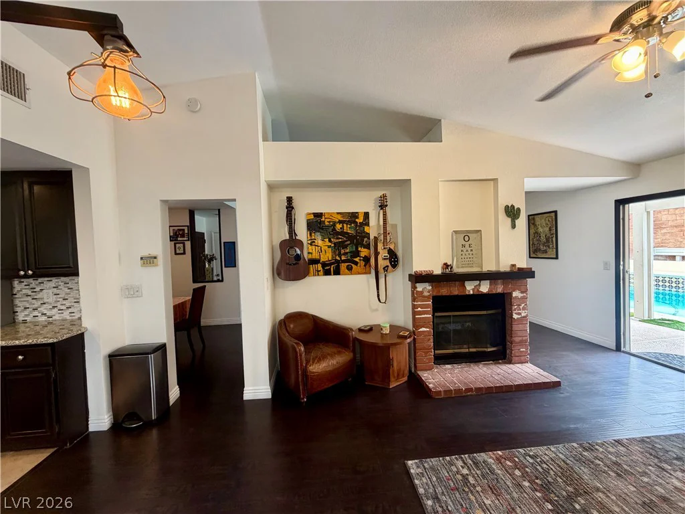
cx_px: 342
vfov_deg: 85.7
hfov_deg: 102.1
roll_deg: +2.5
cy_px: 257
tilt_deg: -2.7
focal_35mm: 14
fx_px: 277
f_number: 2.2
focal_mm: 2.22
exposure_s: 1/60
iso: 200
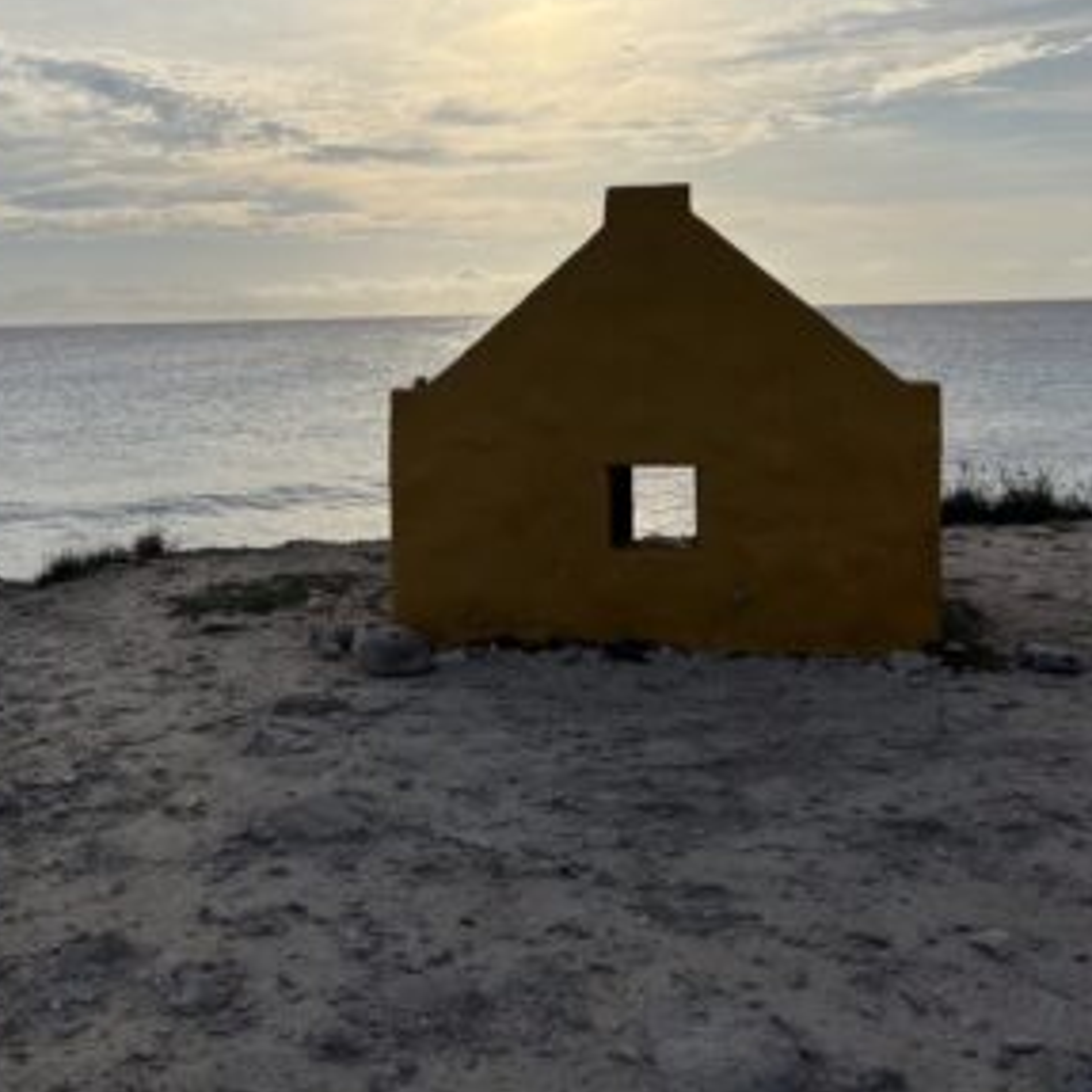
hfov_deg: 40.2
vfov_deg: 41.6
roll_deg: +2.0
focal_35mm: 40
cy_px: 409
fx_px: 1428
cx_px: 224
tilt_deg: -4.4
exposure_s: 1/12658
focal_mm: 5.7
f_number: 1.5
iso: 50
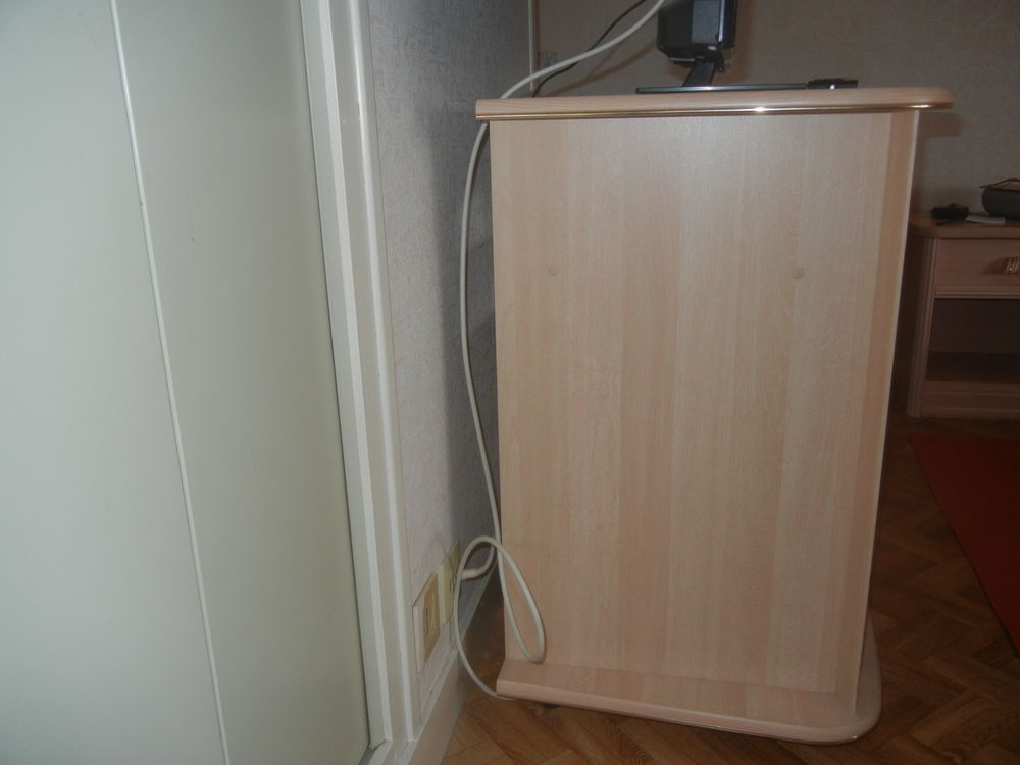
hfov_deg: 60.0
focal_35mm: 30
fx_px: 884
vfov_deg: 46.8
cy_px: 382
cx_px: 510
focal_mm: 5.4
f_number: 3.5
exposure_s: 1/30
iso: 200
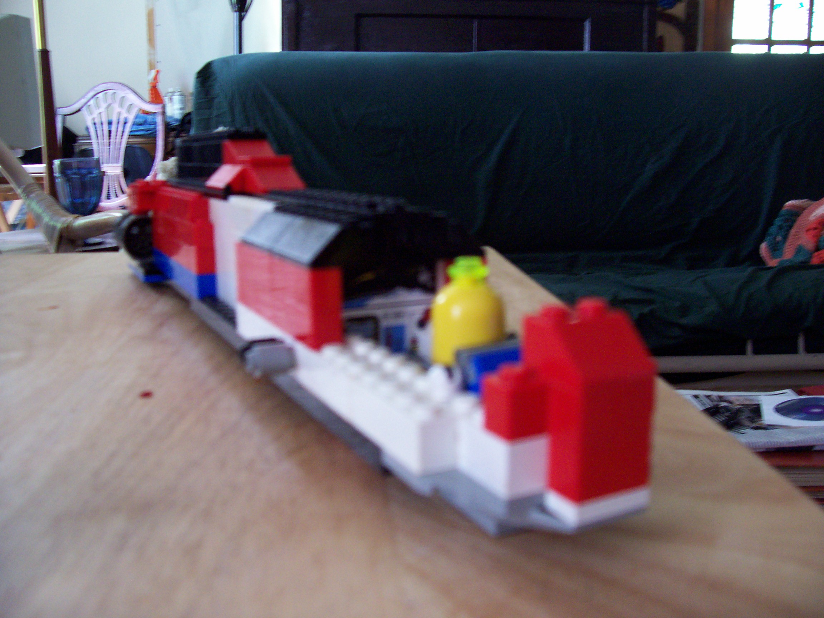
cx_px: 412
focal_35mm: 34
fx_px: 809
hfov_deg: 54.0
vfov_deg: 41.8
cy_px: 309
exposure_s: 1/10.5
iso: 160
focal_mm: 5.6
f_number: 2.7
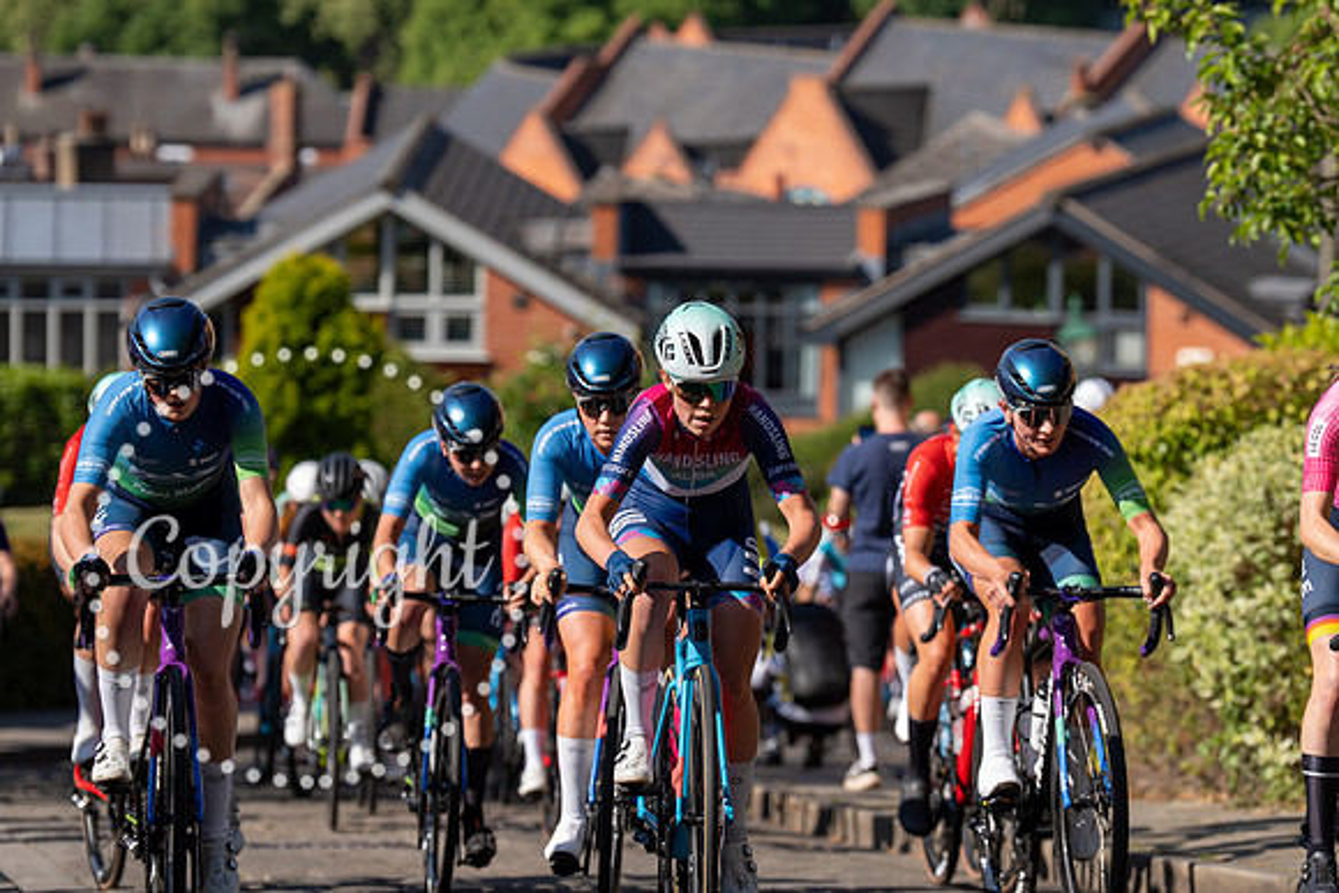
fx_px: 6242
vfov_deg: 8.2
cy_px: 347
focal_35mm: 168
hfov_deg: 12.2
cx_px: 692
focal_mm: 136
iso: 100
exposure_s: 1/1000
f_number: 3.5
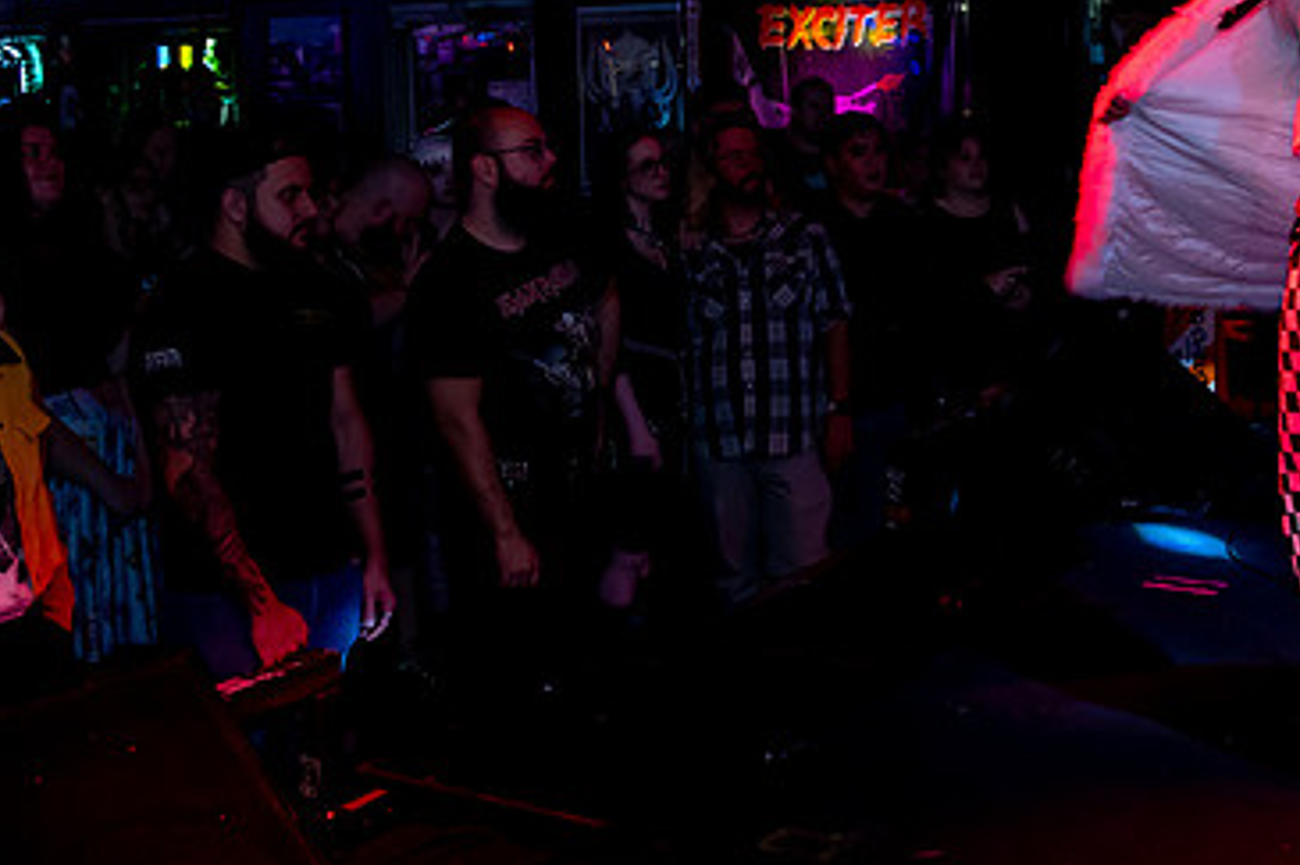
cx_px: 894
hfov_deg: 40.5
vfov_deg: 27.1
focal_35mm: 48
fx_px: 1732
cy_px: 89
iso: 5000
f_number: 4
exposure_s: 1/200
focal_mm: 24
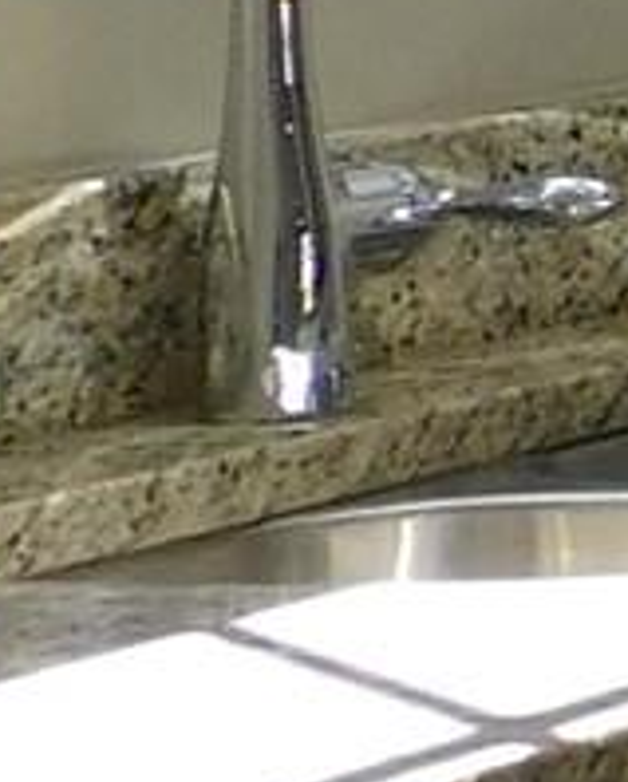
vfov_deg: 7.8
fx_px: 5609
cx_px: 3610
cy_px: -434
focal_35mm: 242
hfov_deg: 4.8
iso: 125
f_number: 3.3
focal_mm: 4.3
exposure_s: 1/80
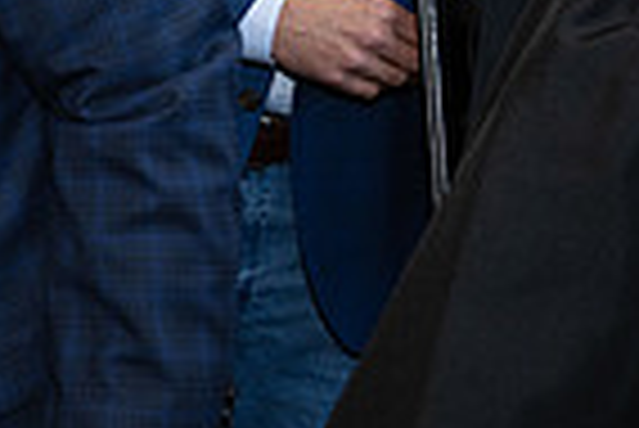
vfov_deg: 11.8
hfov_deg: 15.0
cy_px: -88
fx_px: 2026
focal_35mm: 114
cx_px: -585
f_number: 5.6
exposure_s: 1/200
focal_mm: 28
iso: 800
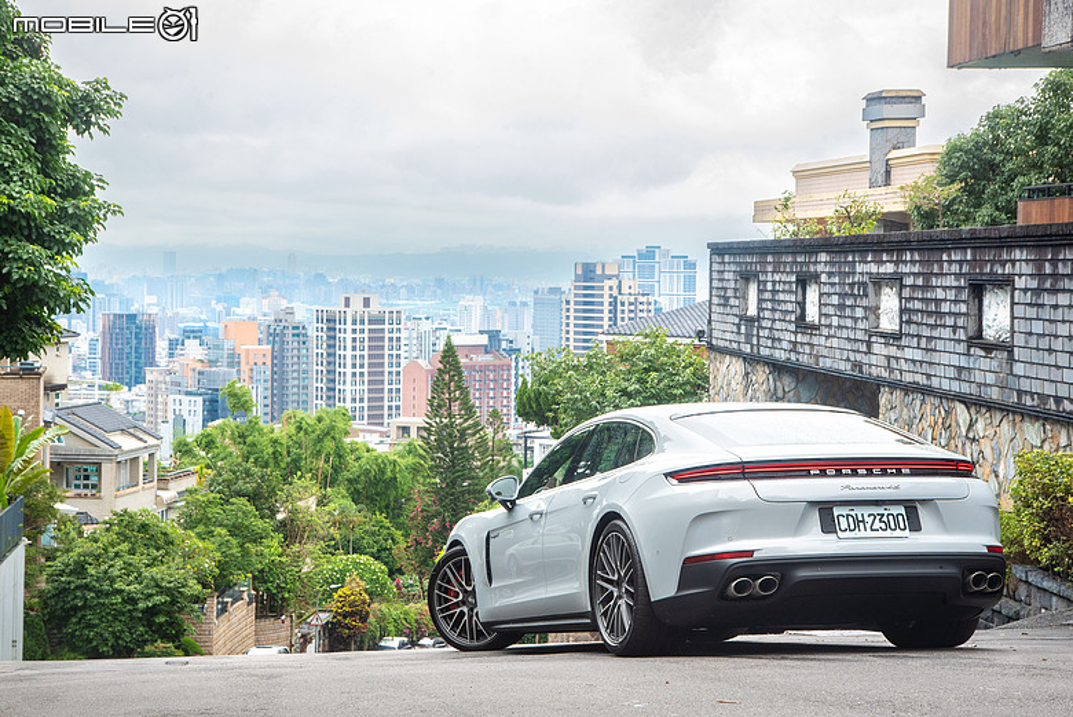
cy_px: 358
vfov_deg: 20.0
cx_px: 536
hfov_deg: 29.6
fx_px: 2028
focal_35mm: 68
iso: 400
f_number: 5.6
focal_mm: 68
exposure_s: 1/50
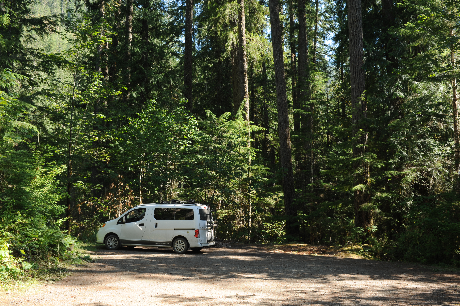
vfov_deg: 37.8
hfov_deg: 54.5
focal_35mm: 35
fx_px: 447
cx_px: 230
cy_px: 153
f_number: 10
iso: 250
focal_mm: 35
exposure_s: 1/50
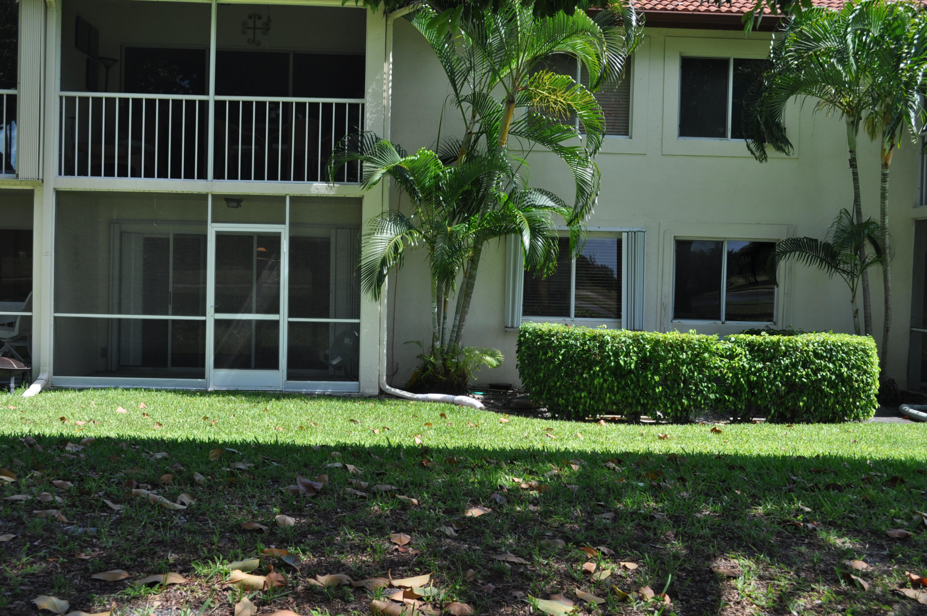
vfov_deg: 31.8
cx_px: 464
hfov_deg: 46.5
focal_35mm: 42
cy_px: 308
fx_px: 1080
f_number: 7.1
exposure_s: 1/200
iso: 200
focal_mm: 28
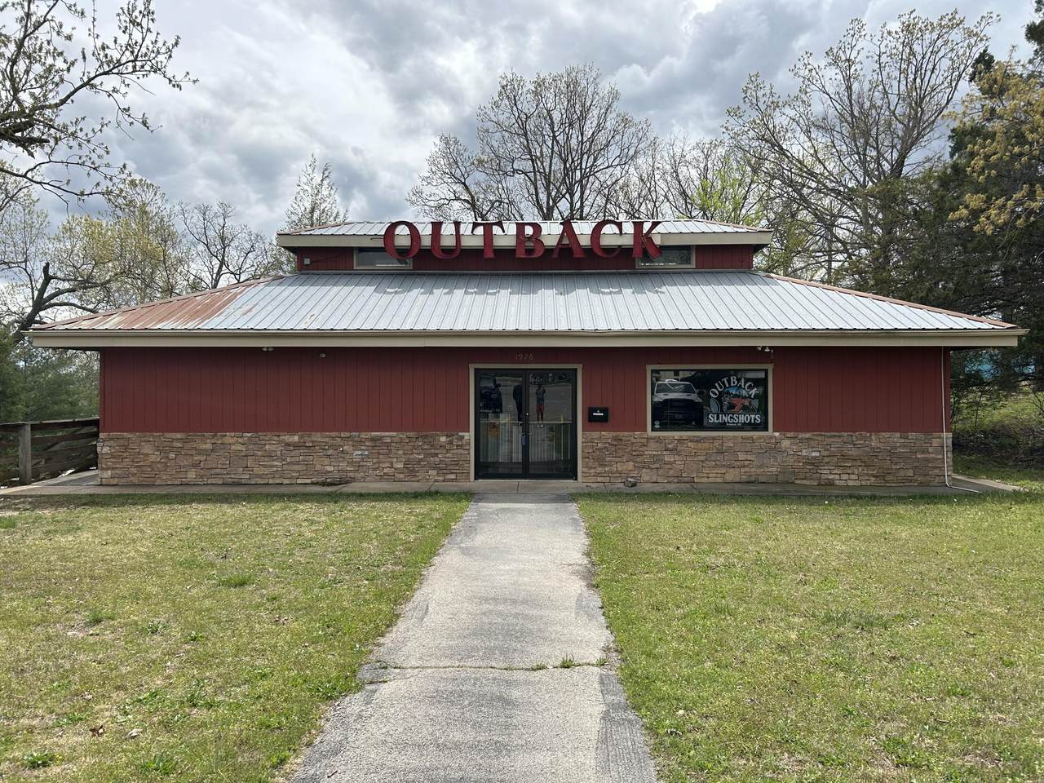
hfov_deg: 67.3
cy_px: 392
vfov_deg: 53.1
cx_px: 522
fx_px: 784
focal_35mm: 26
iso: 50
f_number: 1.5
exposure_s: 1/4831
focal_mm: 5.7
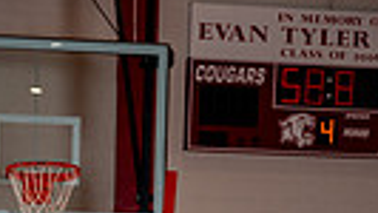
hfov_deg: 18.0
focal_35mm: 117
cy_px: 571
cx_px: 23
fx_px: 1173
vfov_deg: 9.0
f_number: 5.6
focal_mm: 33
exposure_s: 1/250
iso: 100
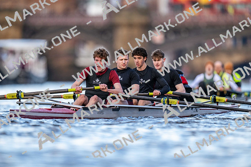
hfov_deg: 3.4
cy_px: 84
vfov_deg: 2.3
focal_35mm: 600
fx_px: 4184
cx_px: 126
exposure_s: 1/2500
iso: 1600
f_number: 4
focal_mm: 600
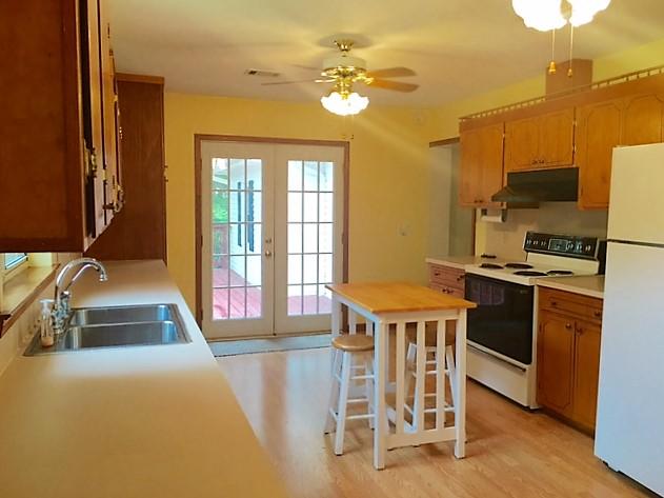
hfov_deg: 61.7
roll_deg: +0.4
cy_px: 249
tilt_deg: -4.1
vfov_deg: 48.2
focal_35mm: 29
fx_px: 556
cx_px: 332
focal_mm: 4.15
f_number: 2.2
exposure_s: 1/15
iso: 25
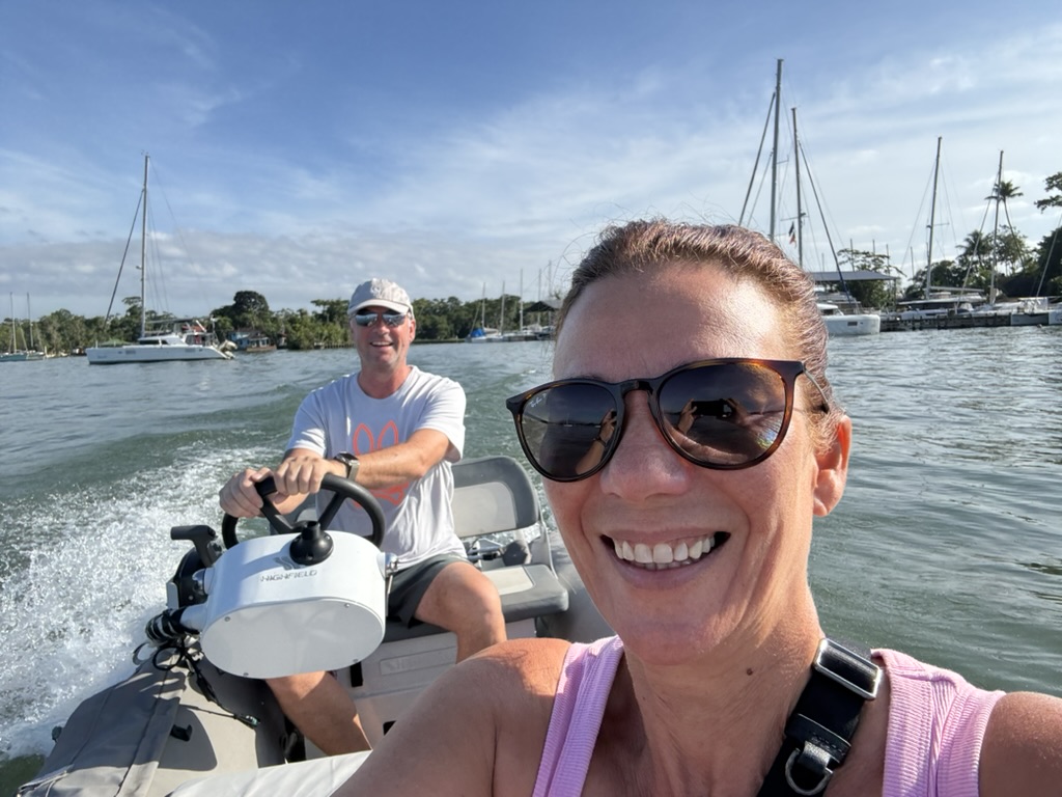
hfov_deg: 73.9
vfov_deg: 58.9
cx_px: 531
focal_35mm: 23
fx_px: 706
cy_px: 398
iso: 25
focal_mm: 2.69
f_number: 1.9
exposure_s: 1/730
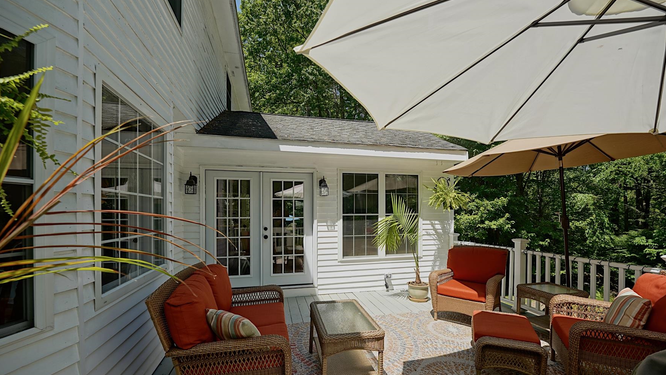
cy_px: 210
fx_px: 265
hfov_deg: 103.0
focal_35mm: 15
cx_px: 339
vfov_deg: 70.3
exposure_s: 1/200
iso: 100
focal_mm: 14
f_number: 7.1
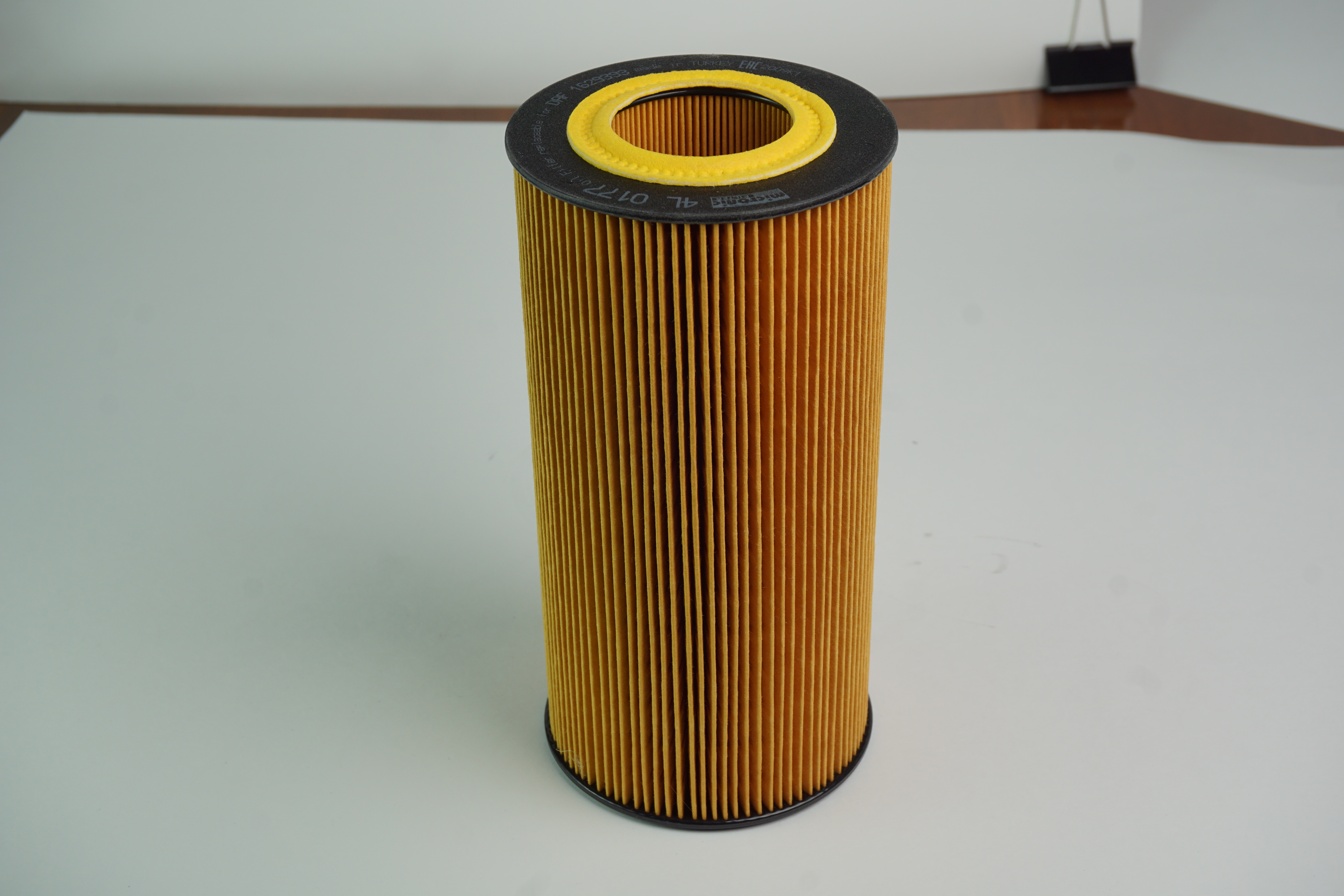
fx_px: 1960
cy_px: 448
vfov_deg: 25.8
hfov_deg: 37.9
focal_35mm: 52
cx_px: 672
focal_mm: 35
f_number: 8
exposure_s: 1/15
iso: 100
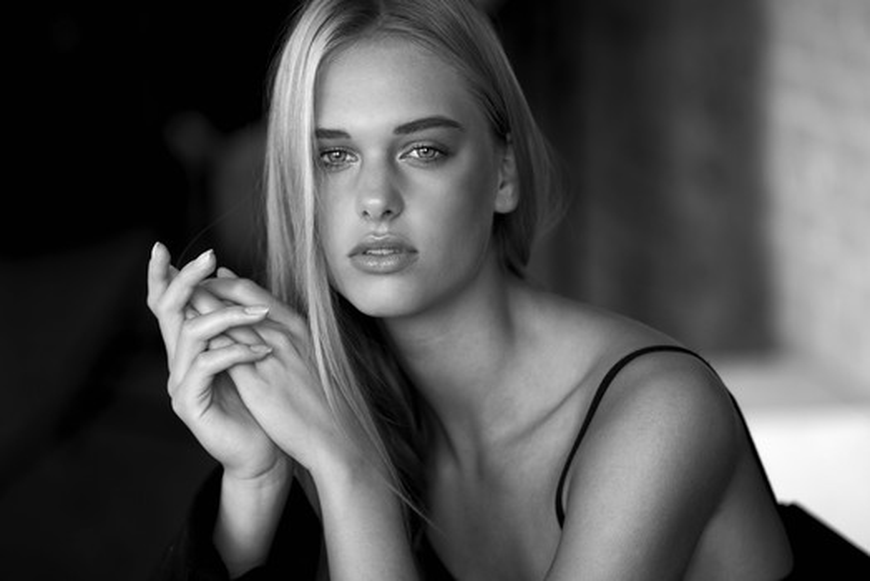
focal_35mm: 135
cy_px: 290
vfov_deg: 10.2
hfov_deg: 15.2
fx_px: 3264
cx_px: 435
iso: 400
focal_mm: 135
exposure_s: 1/160
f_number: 3.5
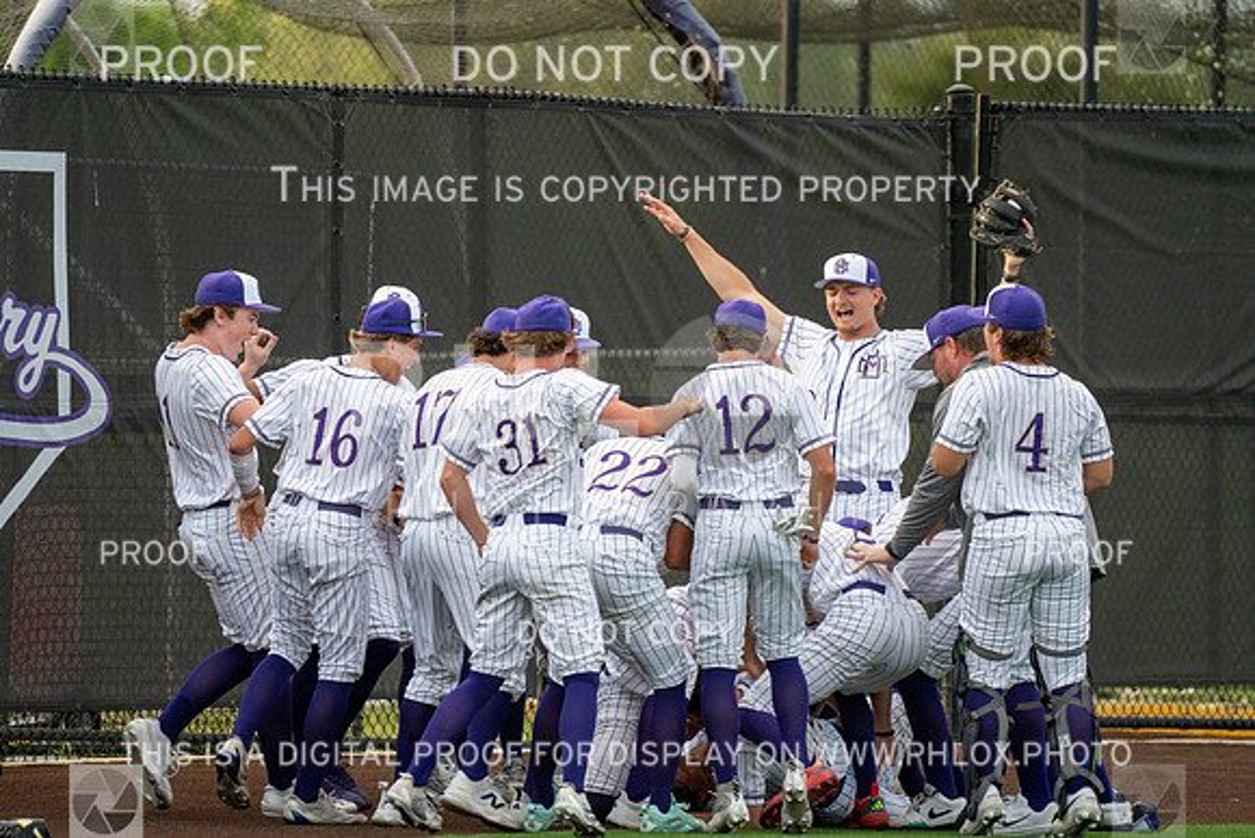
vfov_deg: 2.3
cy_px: 419
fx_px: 20921
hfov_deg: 3.4
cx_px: 628
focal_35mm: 600
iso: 800
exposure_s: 1/1250
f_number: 6.3
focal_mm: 600
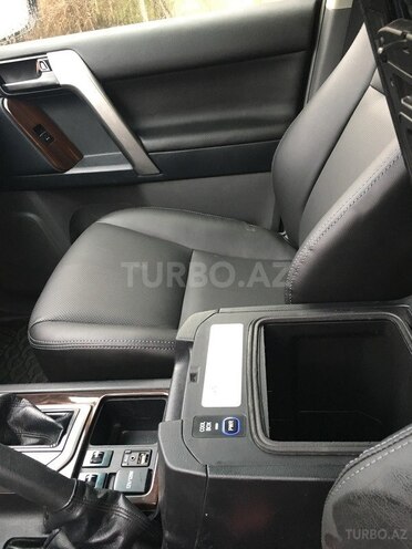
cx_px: 206
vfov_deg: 61.7
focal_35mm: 29
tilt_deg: -33.7
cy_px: 274
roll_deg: +10.4
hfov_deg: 48.2
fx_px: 460
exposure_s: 1/33
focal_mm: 4.15
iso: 200
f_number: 2.2
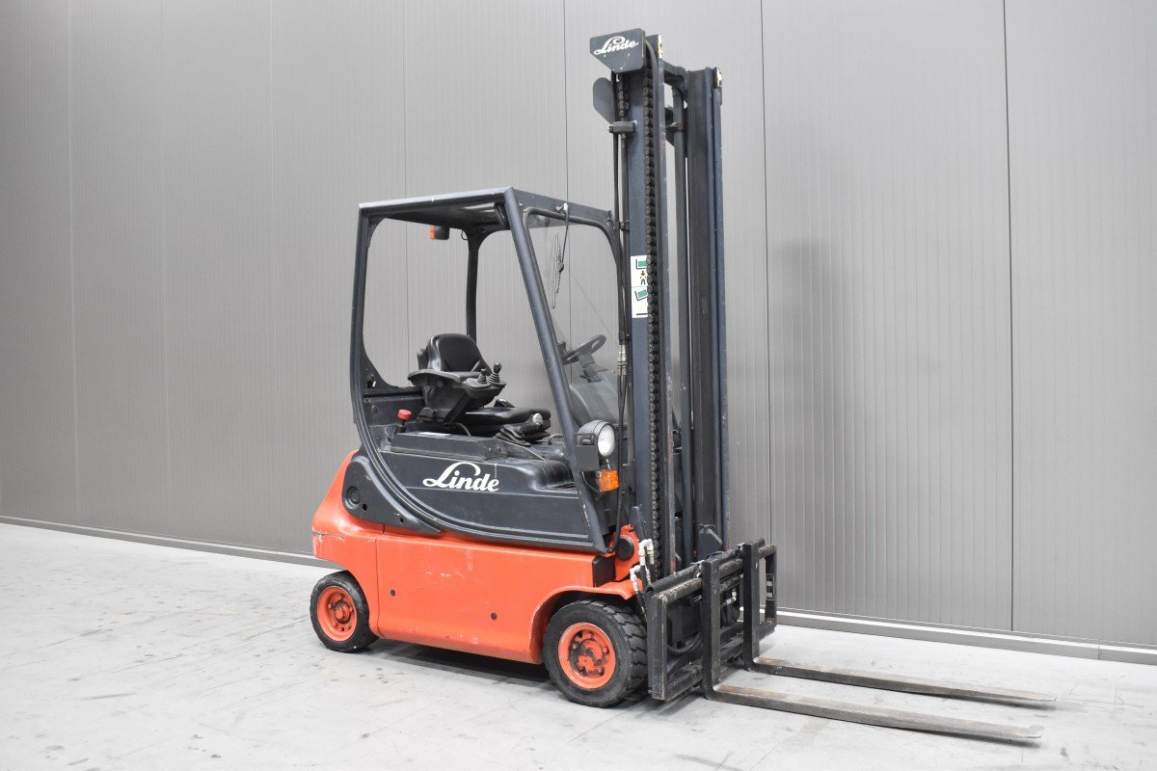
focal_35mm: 33
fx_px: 1061
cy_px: 386
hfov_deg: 57.2
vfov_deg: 40.0
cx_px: 578
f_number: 5
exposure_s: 1/25
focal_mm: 22
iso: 1600
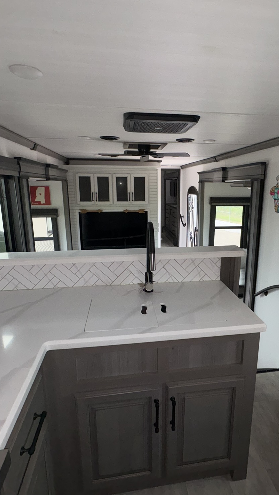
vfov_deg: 83.8
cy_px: 247
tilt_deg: -13.2
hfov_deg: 53.3
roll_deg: +1.5
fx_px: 276
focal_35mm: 21
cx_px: 166
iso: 64
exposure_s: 1/60
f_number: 2.2
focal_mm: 2.22
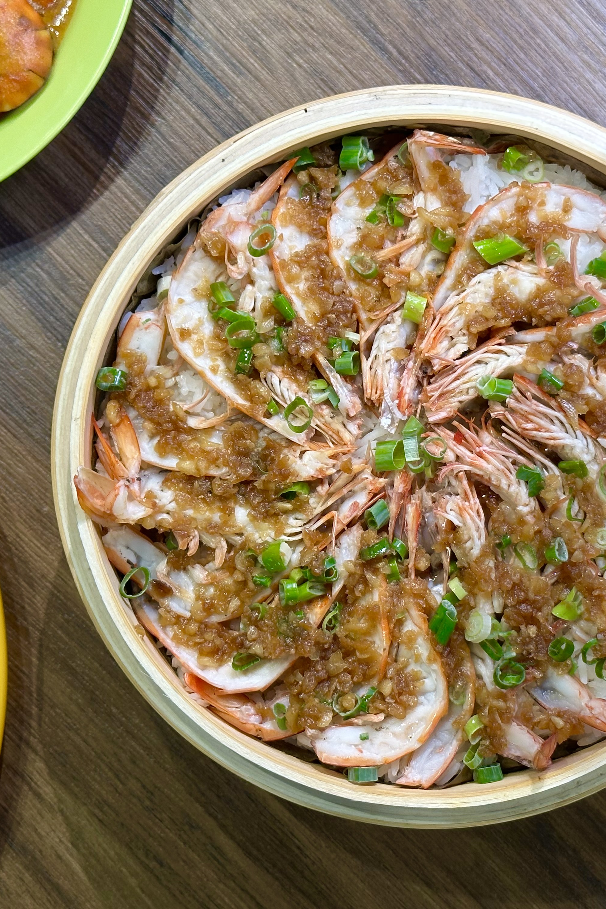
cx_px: 394
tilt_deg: -88.6
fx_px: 1691
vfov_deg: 30.1
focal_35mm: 67
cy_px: 457
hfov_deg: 20.3
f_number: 1.78
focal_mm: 6.86
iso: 80
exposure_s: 1/120
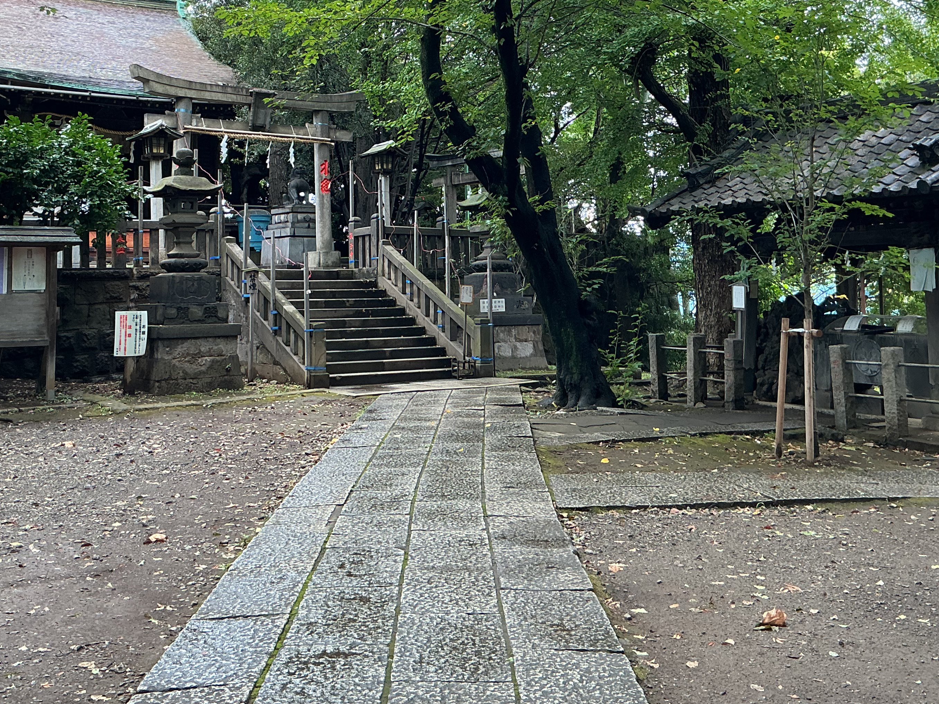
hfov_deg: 43.8
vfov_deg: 33.0
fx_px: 1166
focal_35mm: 43
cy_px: 191
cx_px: 437
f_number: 1.8
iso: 25
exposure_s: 1/100
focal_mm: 3
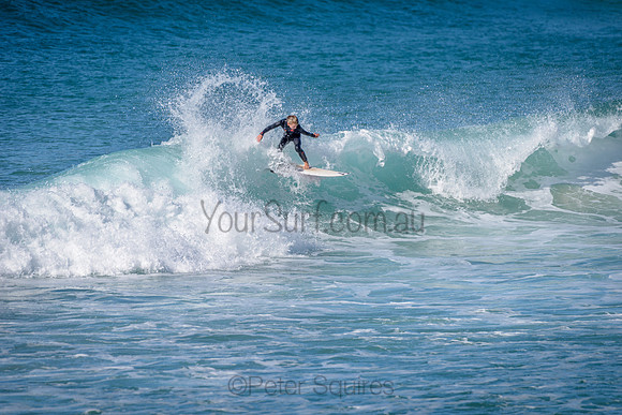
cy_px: 208
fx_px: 8641
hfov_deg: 4.1
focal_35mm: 500
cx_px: 311
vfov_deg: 2.8
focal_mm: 500
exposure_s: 1/2000
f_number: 5.6
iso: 140
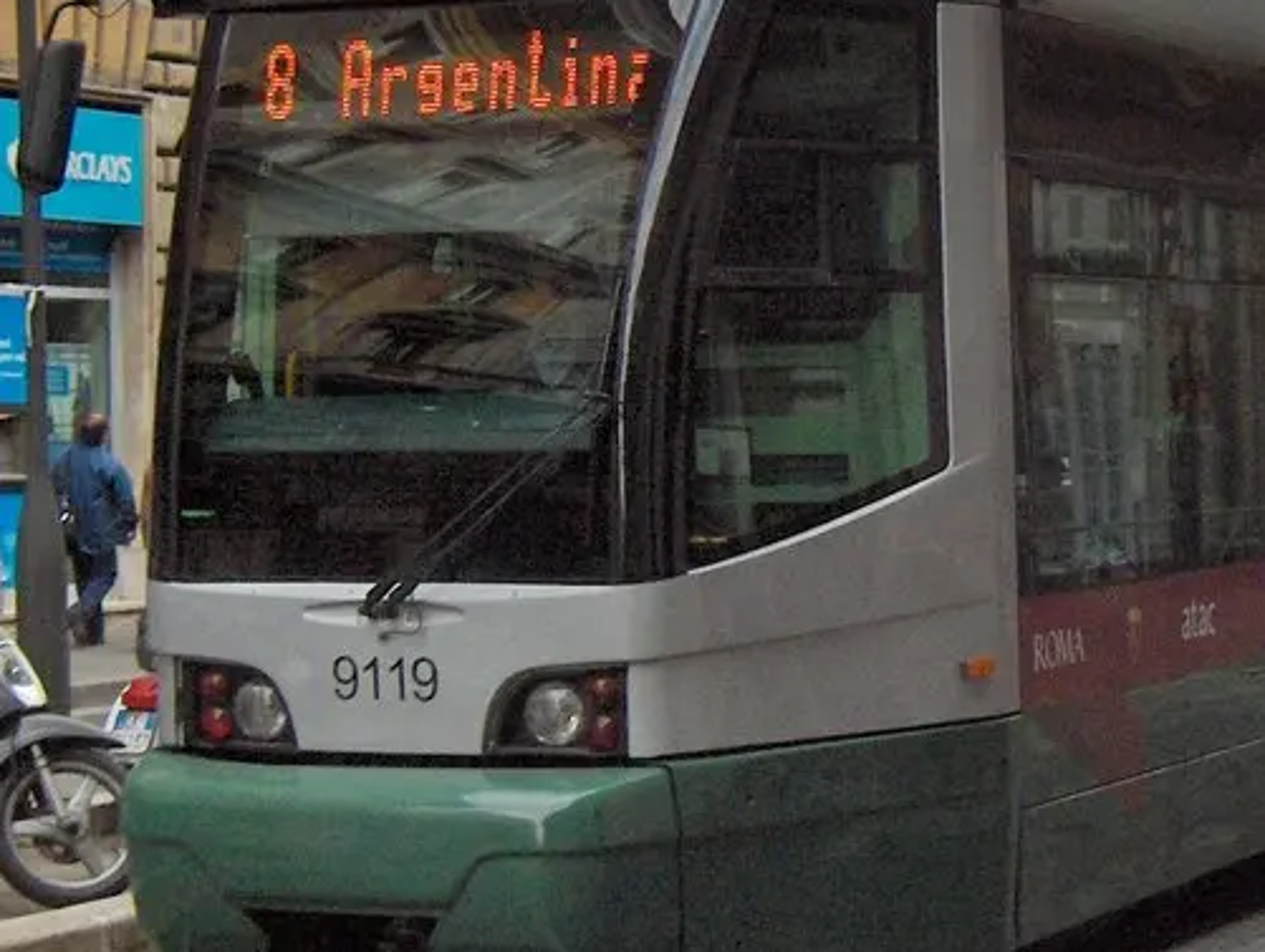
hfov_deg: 17.8
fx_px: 3988
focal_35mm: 109
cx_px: 1091
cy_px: 442
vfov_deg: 13.6
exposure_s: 1/526
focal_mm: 8
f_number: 2.8
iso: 100
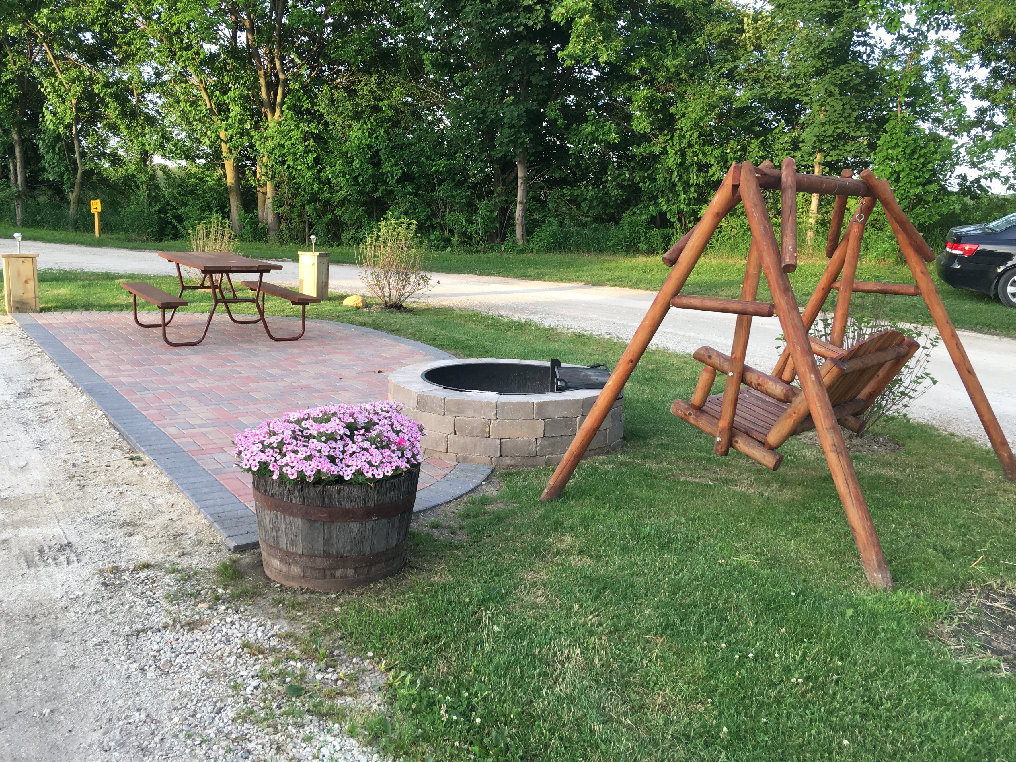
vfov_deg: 42.8
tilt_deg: -8.9
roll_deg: -1.8
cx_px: 467
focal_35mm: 33
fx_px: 969
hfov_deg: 55.3
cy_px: 330
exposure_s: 1/120
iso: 32
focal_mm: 4.15
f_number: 2.2
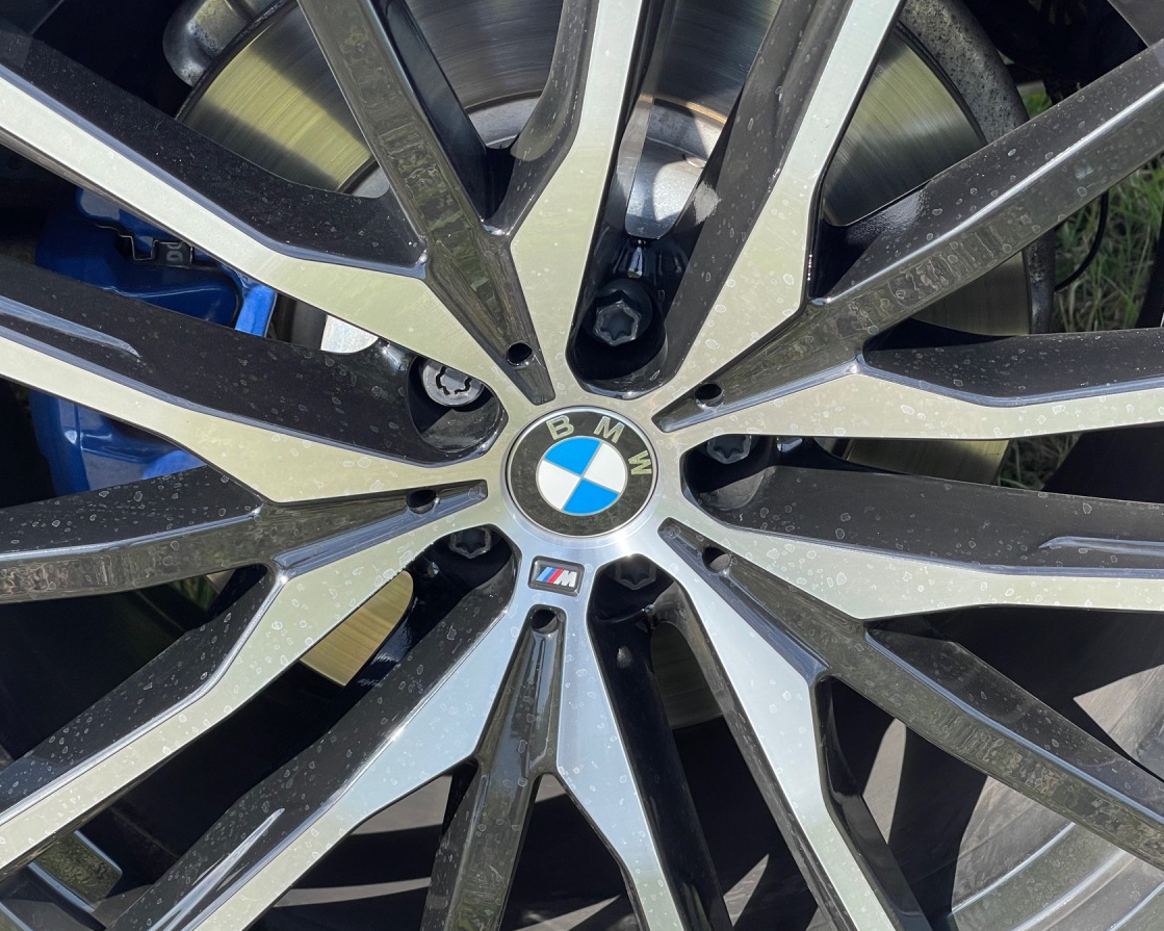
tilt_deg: -28.5
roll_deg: -3.2
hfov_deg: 28.3
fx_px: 2308
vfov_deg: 22.8
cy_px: 465
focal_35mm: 67
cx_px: 577
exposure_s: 1/355
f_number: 2.2
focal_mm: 7.5
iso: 20
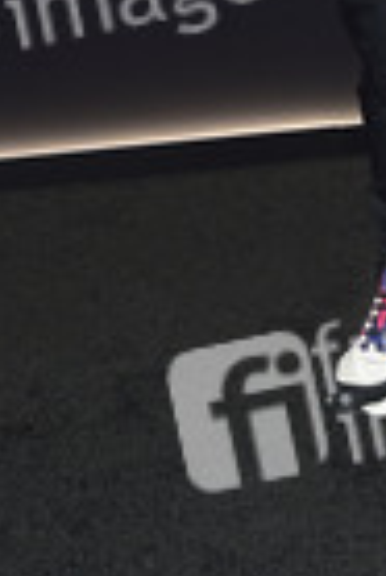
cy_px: -228
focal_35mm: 127
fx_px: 2037
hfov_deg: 10.6
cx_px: 504
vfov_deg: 15.2
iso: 500
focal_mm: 44
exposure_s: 1/250
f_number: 6.3
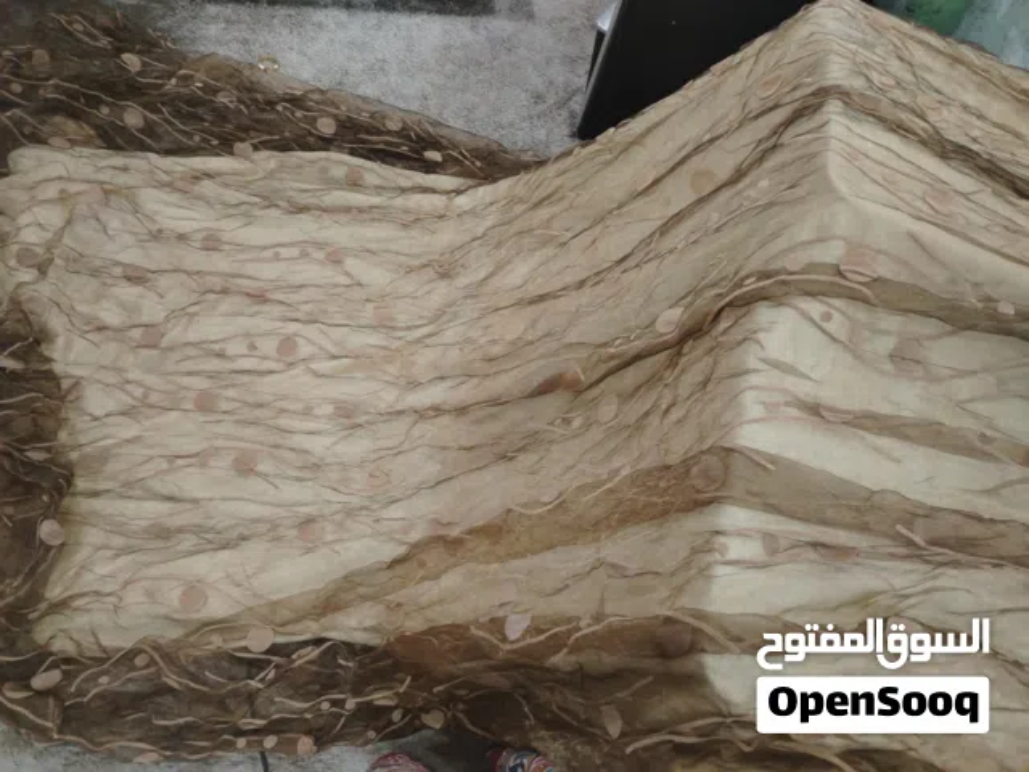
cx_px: 514
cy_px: 386
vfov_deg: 56.8
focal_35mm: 24
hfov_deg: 71.6
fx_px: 713
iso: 2281
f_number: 1.75
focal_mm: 5.25
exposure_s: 1/25
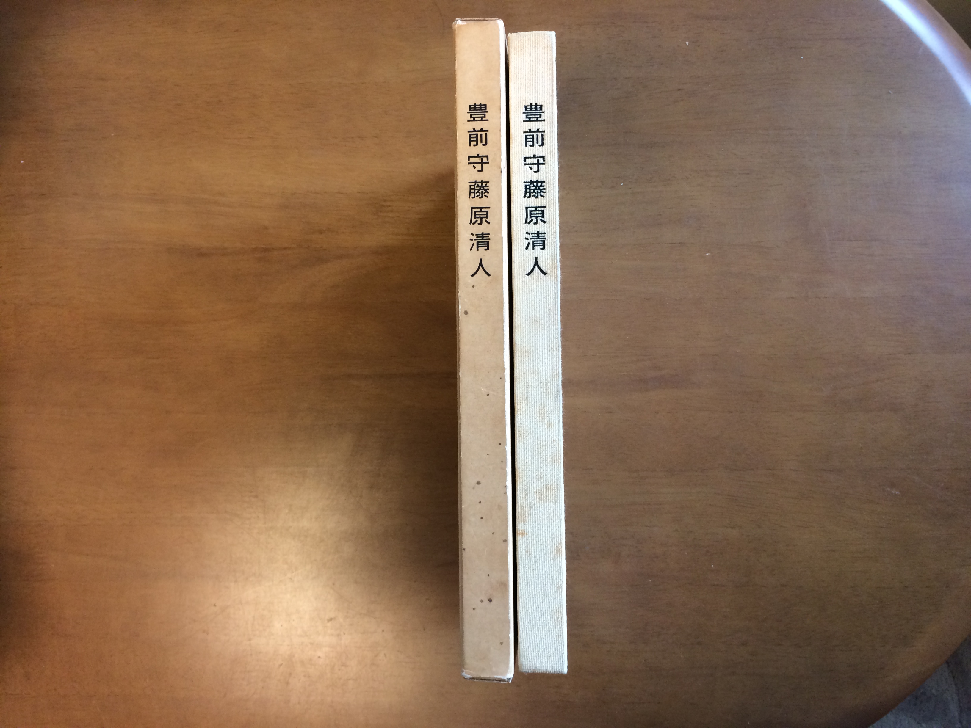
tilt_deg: -87.2
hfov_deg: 61.7
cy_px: 364
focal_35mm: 29
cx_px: 486
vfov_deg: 48.2
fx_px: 813
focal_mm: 4.15
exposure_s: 1/30
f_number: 2.2
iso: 100
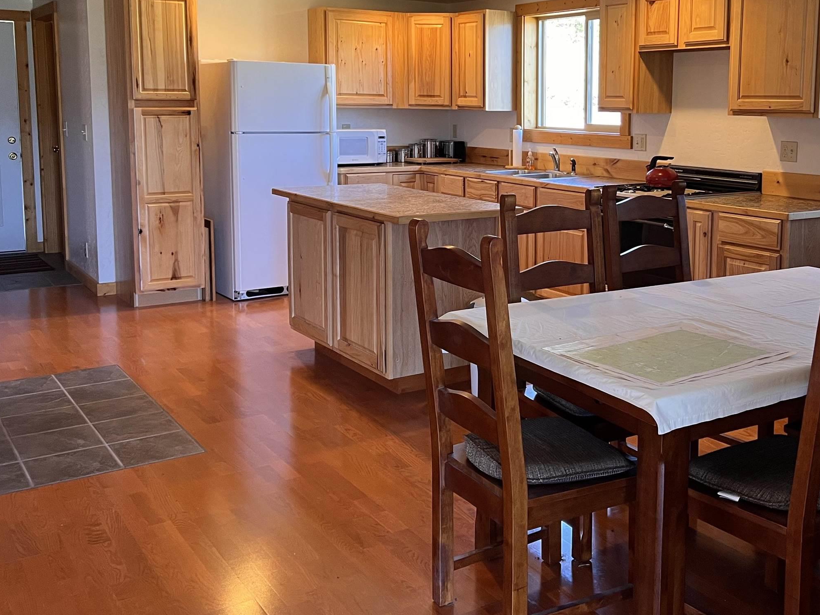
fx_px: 948
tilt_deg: -5.8
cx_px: 543
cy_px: 208
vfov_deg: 35.6
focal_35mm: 40
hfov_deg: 46.1
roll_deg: -0.4
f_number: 1.5
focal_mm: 5.7
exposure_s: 1/90
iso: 125
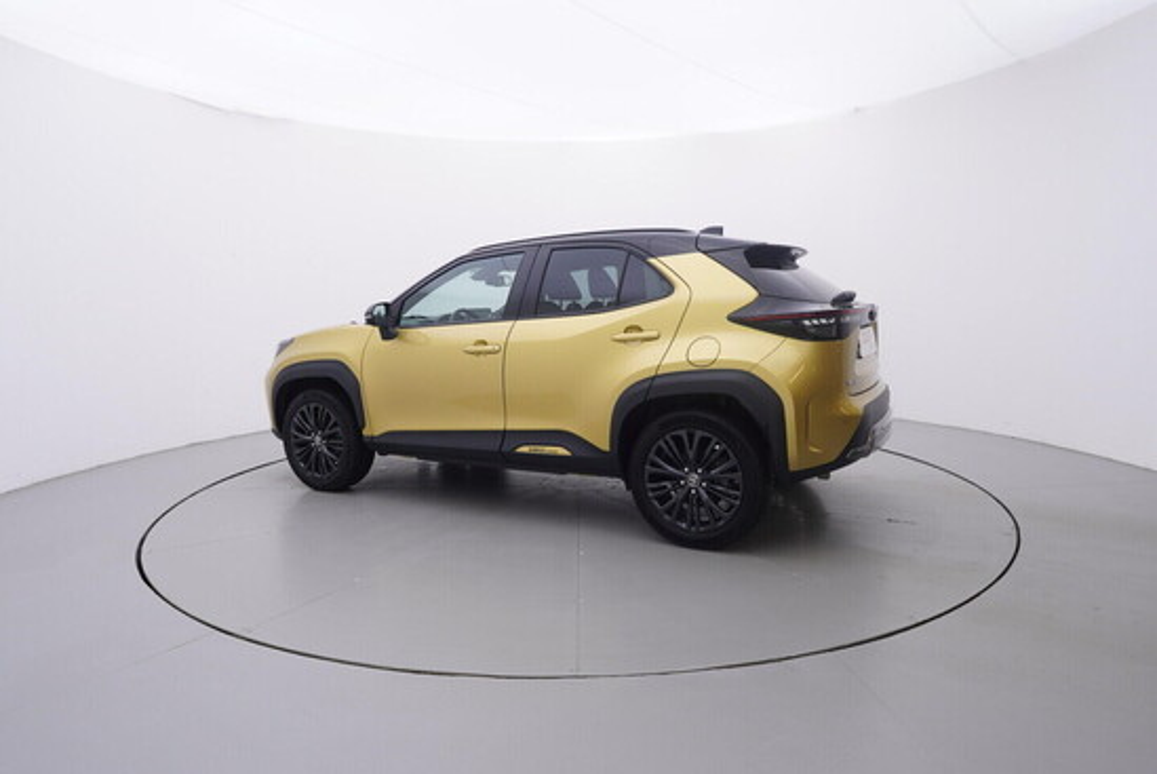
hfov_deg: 77.3
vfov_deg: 56.2
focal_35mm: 22
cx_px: 578
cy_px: 387
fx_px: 724
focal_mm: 15
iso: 200
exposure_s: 1/80
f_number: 5
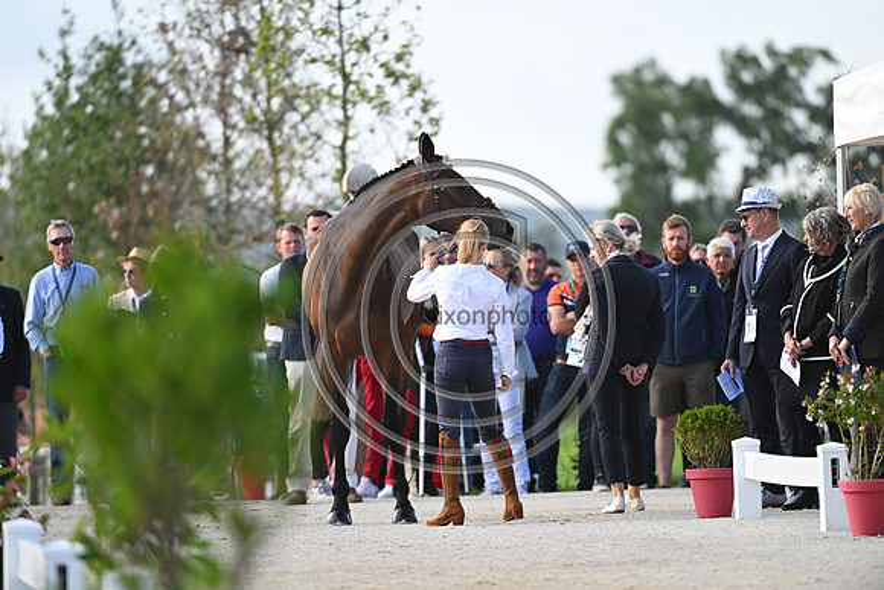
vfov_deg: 3.4
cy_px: 295
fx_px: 9824
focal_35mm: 400
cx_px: 442
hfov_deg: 5.2
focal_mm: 400
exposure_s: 1/1600
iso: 1100
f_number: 5
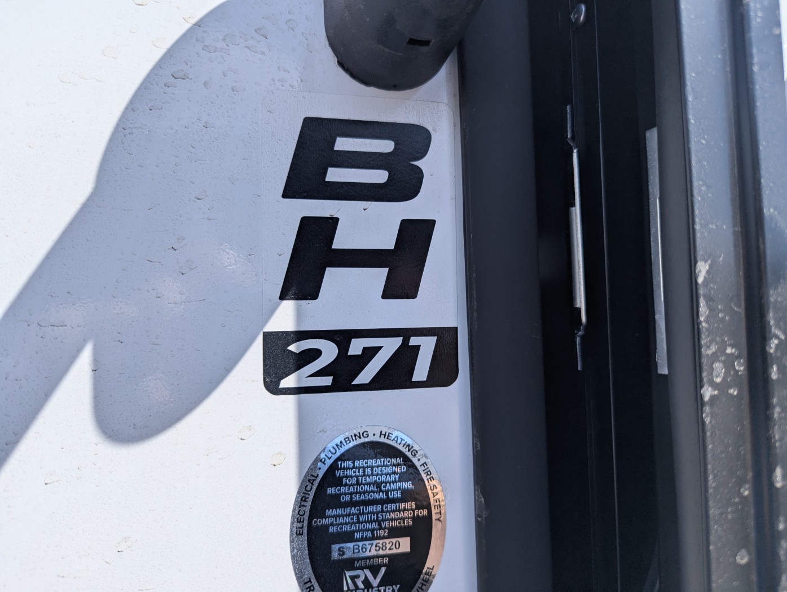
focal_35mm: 24
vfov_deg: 56.9
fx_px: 546
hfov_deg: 71.5
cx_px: 394
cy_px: 296
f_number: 1.85
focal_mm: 6.81
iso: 51
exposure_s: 1/1742
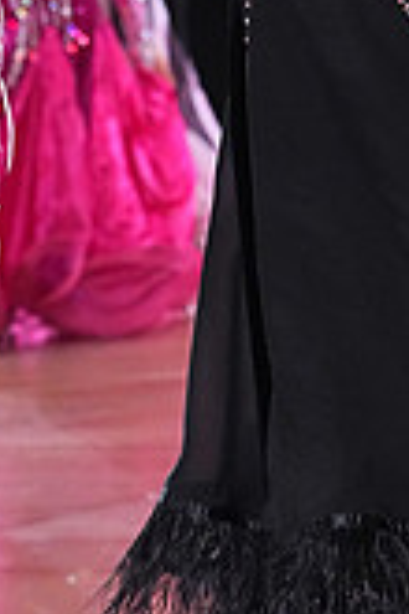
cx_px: 336
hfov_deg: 5.6
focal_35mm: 246
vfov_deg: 8.2
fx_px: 4192
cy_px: -223
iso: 8000
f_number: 5.6
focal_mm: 70
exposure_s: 1/400
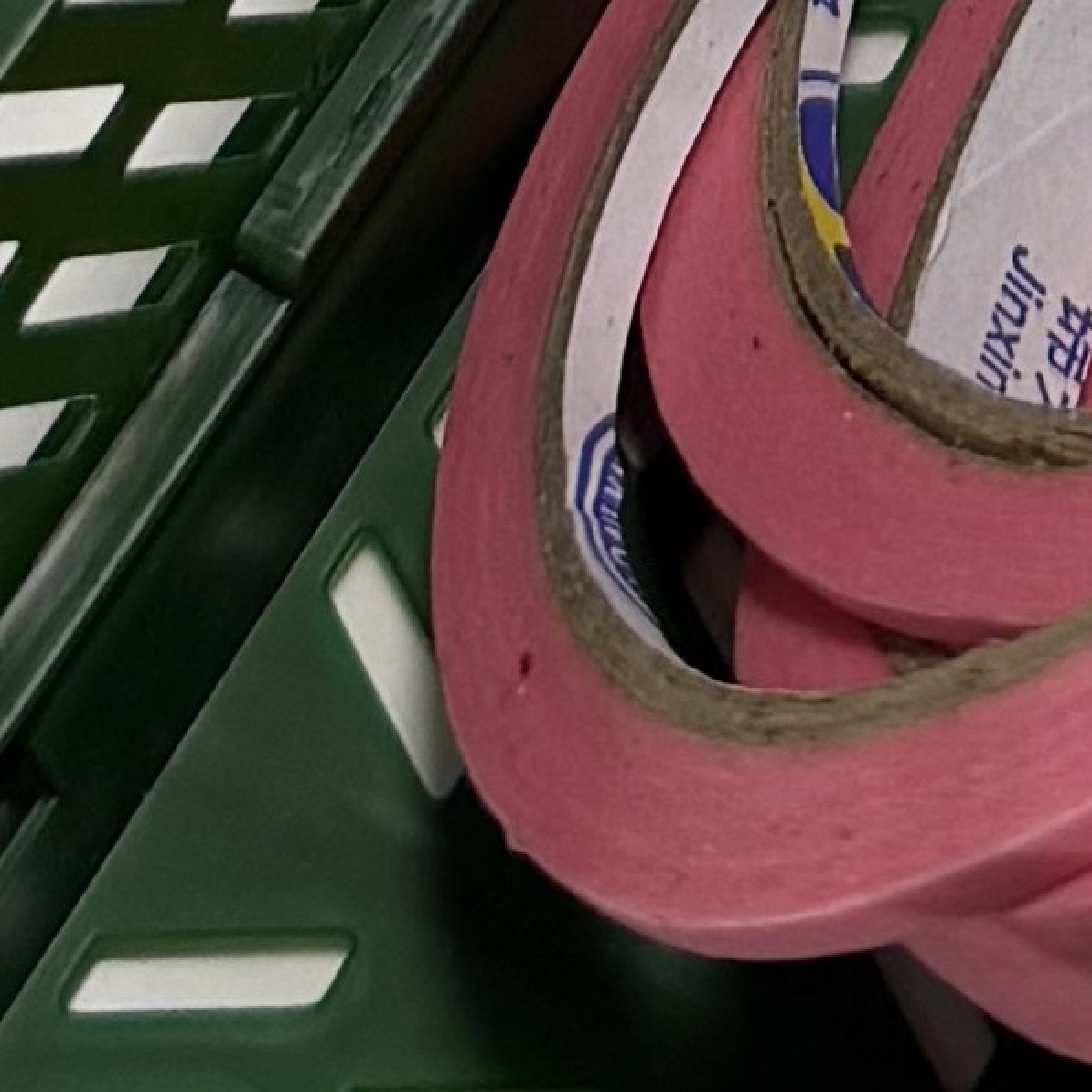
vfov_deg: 7.4
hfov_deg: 8.5
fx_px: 7245
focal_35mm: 203
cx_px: 1240
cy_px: -2446
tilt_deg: -46.4
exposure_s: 1/121
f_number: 1.78
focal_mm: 6.76
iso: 200
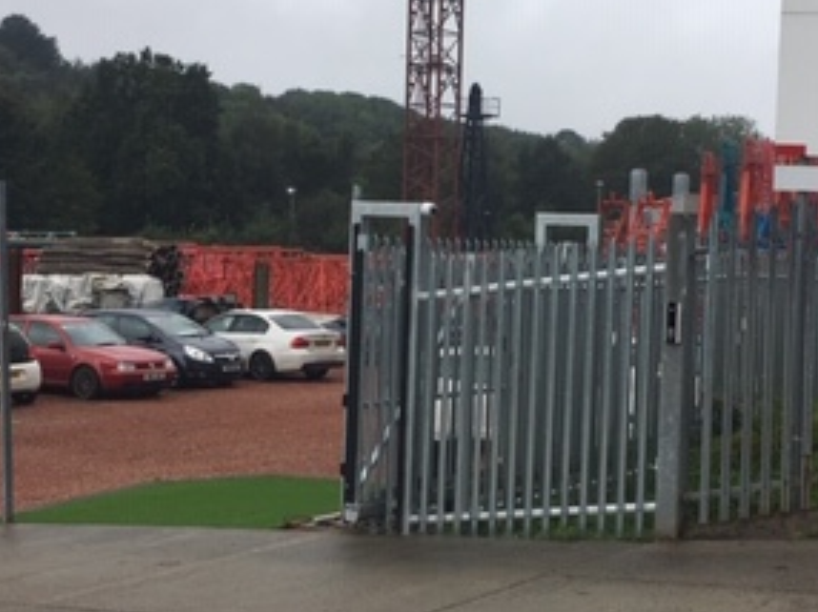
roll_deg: -2.6
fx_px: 1535
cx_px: 438
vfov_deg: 22.5
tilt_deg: -2.1
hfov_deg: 29.8
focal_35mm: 65
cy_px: 260
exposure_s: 1/565
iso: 25
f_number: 2.2
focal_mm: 4.15
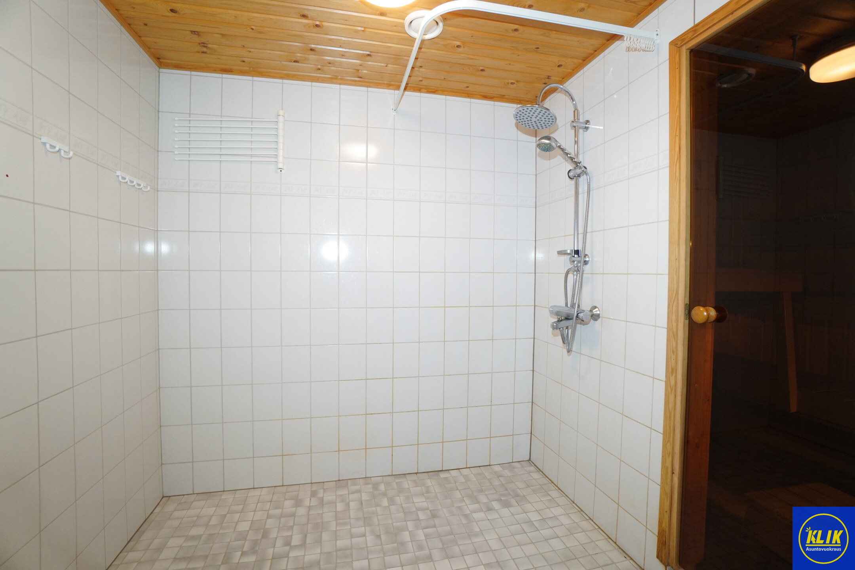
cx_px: 428
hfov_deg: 100.4
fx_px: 356
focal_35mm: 15
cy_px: 285
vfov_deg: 77.3
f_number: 4
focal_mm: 10
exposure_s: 1/30
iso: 640
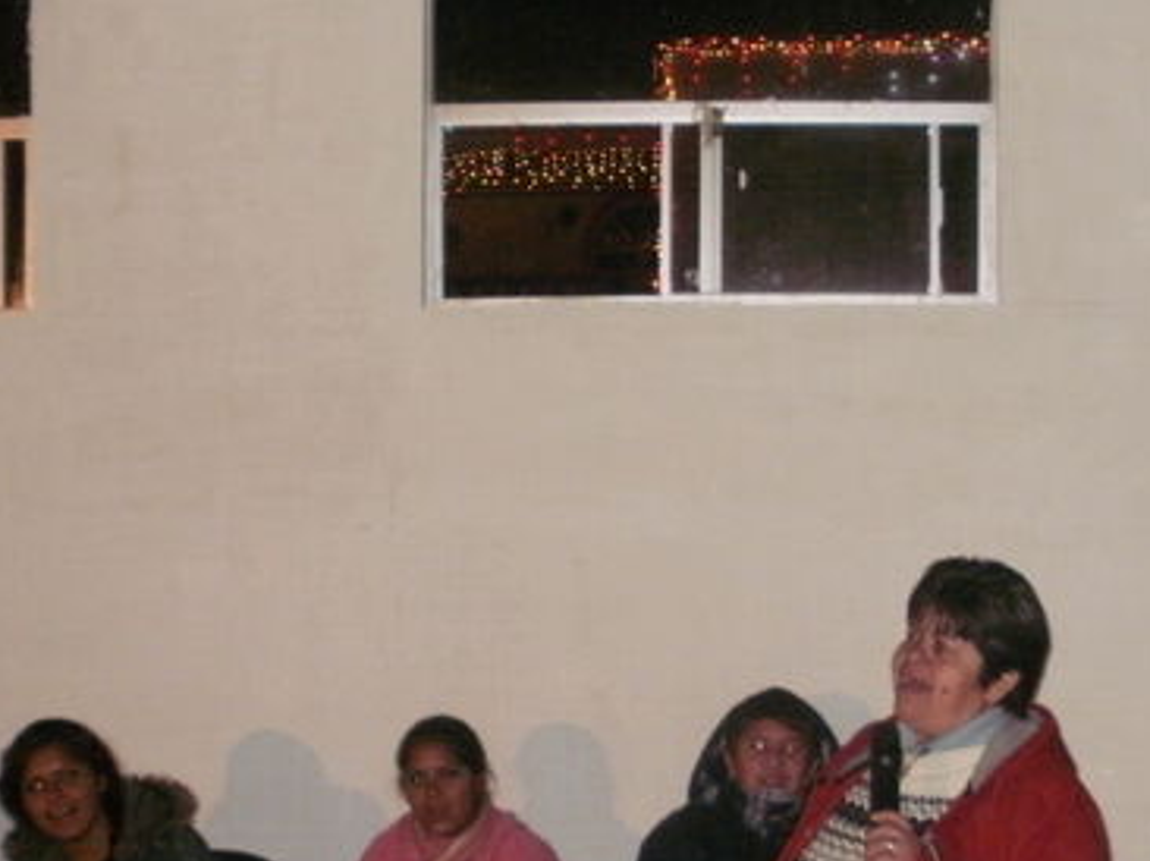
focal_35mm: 63
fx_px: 2092
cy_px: 594
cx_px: 867
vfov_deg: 23.1
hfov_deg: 30.2
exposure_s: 1/30
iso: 250
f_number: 3.5
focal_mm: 6.3
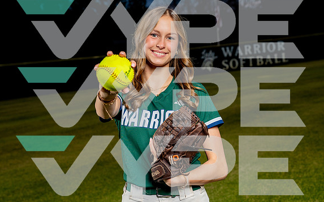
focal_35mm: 64
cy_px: 97
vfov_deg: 20.3
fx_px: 565
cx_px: 162
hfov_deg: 32.0
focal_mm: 60
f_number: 5.6
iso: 400
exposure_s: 1/250
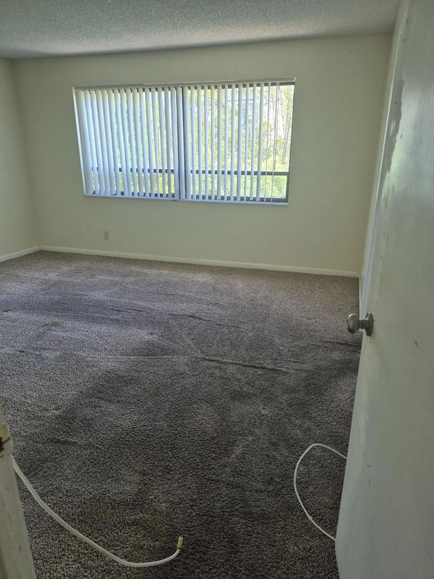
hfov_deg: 58.9
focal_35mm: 23
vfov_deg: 73.9
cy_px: 290
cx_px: 217
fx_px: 384
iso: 160
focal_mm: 5.4
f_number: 1.8
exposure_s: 1/180
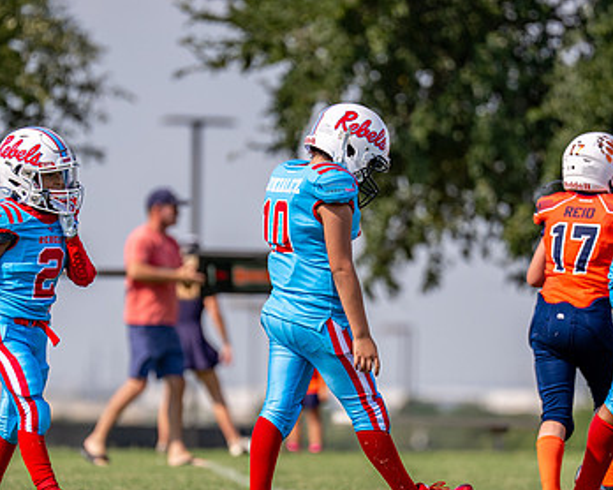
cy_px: 295
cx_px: 290
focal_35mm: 431
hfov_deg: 4.5
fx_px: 7815
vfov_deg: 3.6
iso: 125
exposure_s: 1/3200
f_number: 2.8
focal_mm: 200
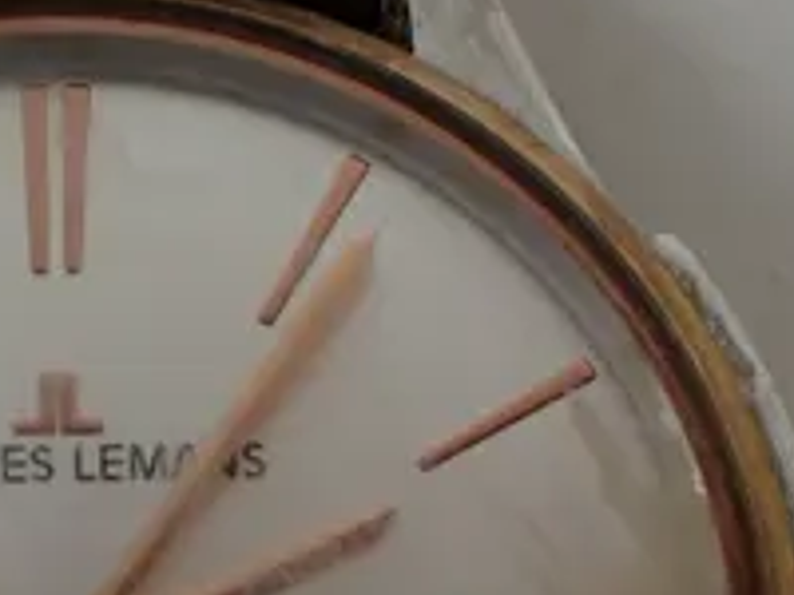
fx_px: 2752
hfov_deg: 16.4
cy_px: 774
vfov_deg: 12.0
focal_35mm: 120
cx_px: 278
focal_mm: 5.4
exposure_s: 1/125
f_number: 2.3
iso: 250
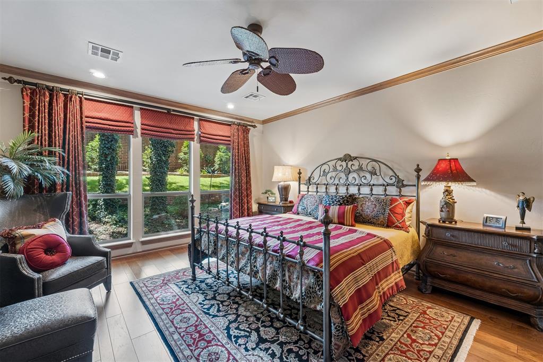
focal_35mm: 15
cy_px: 181
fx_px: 226
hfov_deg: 100.4
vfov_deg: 77.3
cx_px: 272
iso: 200
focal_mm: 10
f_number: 7.1
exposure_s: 1/10
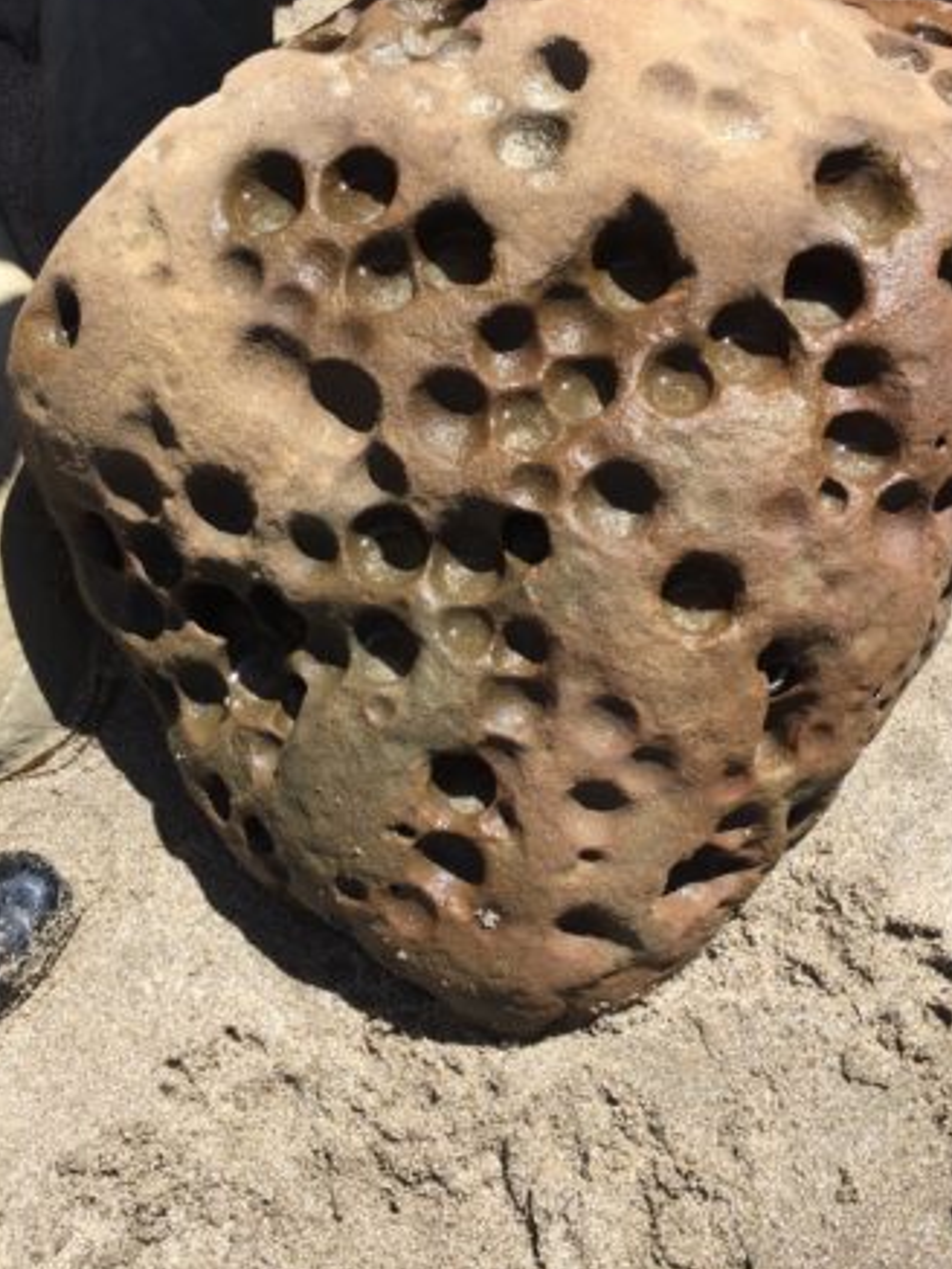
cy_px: 534
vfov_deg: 52.4
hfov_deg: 40.7
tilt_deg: -56.5
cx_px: 514
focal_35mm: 35
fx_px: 1283
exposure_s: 1/898
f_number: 2.2
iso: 32
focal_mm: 4.15
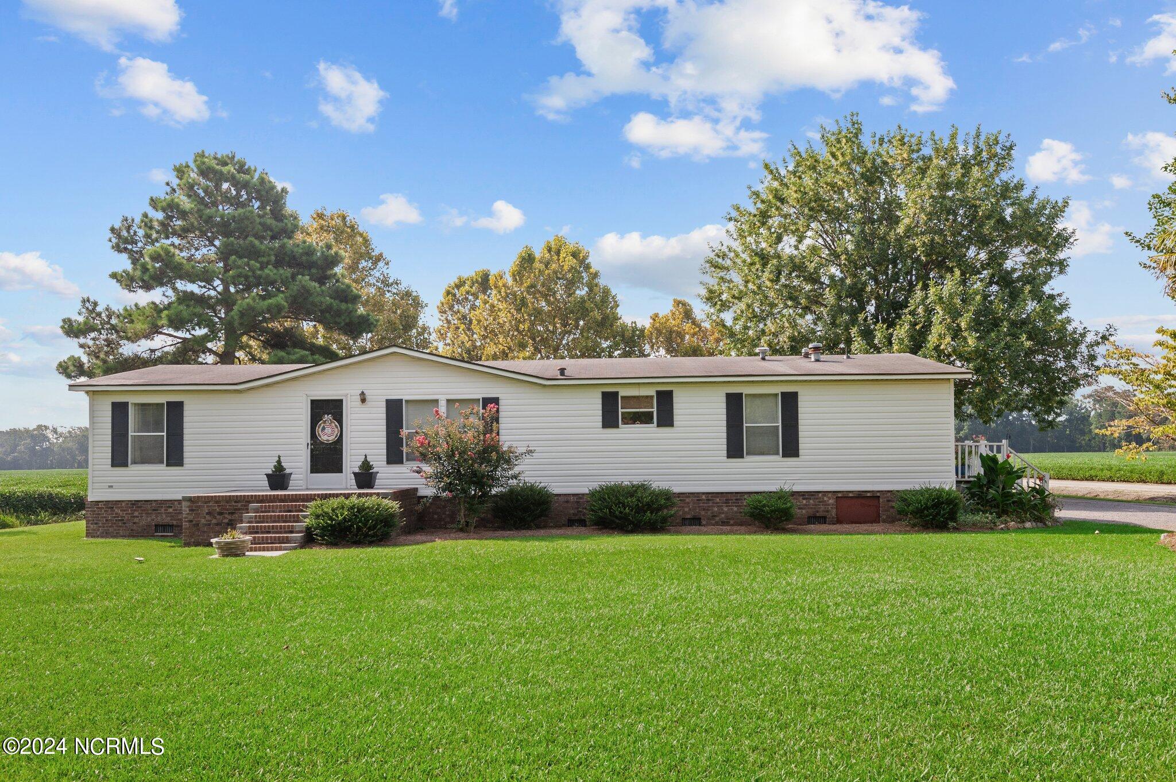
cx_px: 588
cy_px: 391
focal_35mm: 29
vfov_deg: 44.9
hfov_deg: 63.7
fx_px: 947
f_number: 10
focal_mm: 29
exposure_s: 1/400
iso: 400
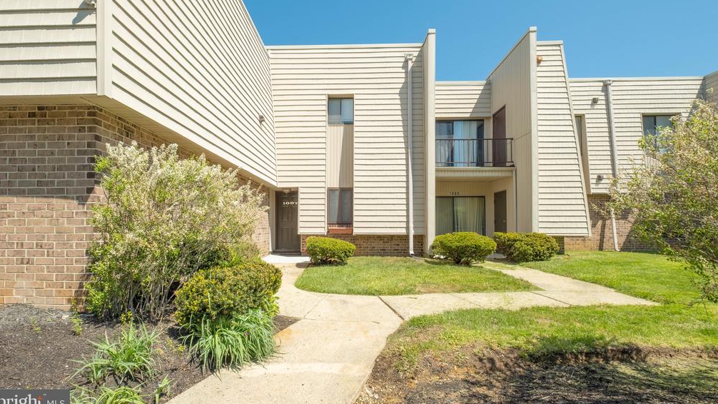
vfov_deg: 66.7
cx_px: 356
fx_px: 305
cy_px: 172
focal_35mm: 16
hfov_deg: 99.4
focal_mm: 10
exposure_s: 1/1500
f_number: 8
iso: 160
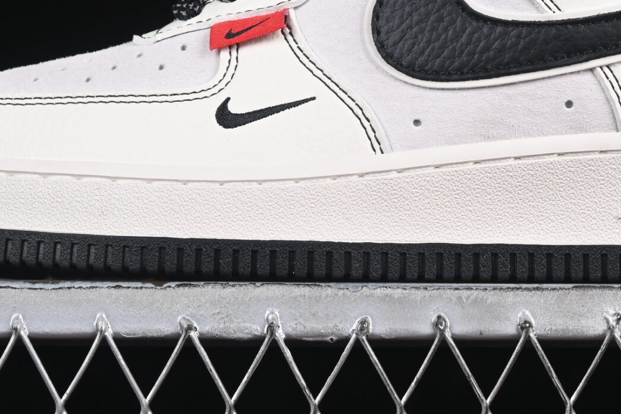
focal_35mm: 184
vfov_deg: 7.4
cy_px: -33
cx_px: 394
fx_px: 3174
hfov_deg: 11.2
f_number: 8
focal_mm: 50
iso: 160
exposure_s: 1/80
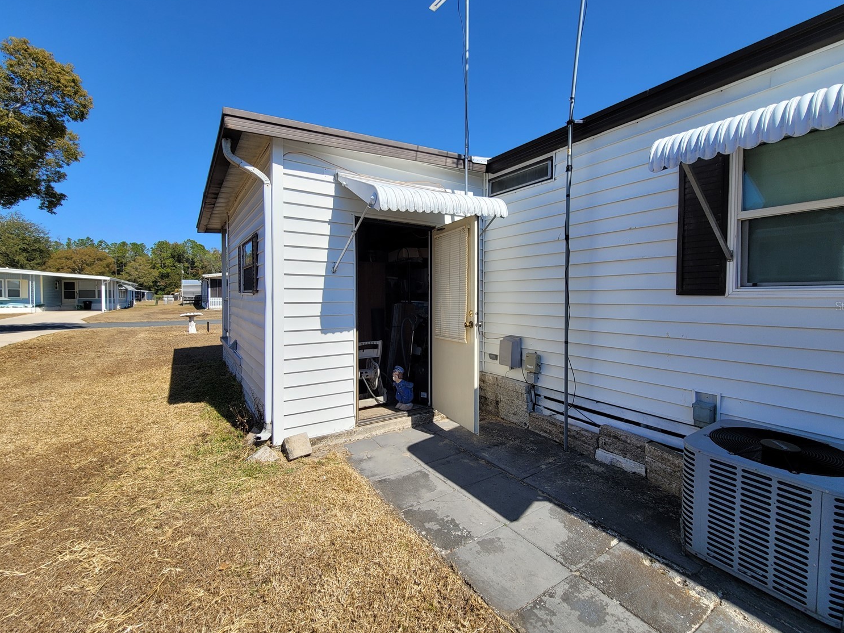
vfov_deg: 85.6
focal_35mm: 14
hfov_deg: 102.0
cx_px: 434
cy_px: 306
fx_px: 341
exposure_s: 1/1904
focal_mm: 2.2
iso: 50
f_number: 2.2
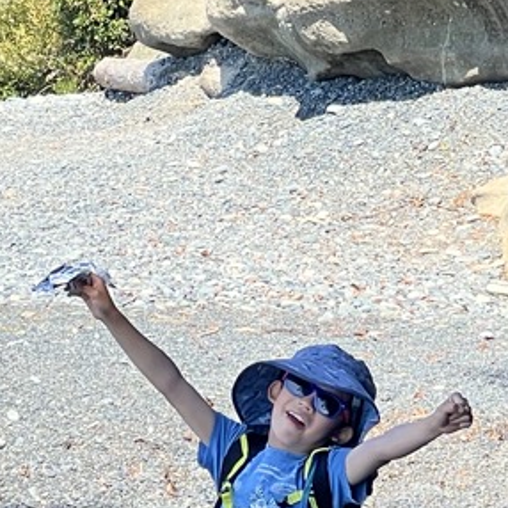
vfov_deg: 5.7
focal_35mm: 305
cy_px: 284
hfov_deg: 5.7
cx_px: 522
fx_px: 5064
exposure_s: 1/251
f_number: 2.8
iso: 32
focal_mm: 9
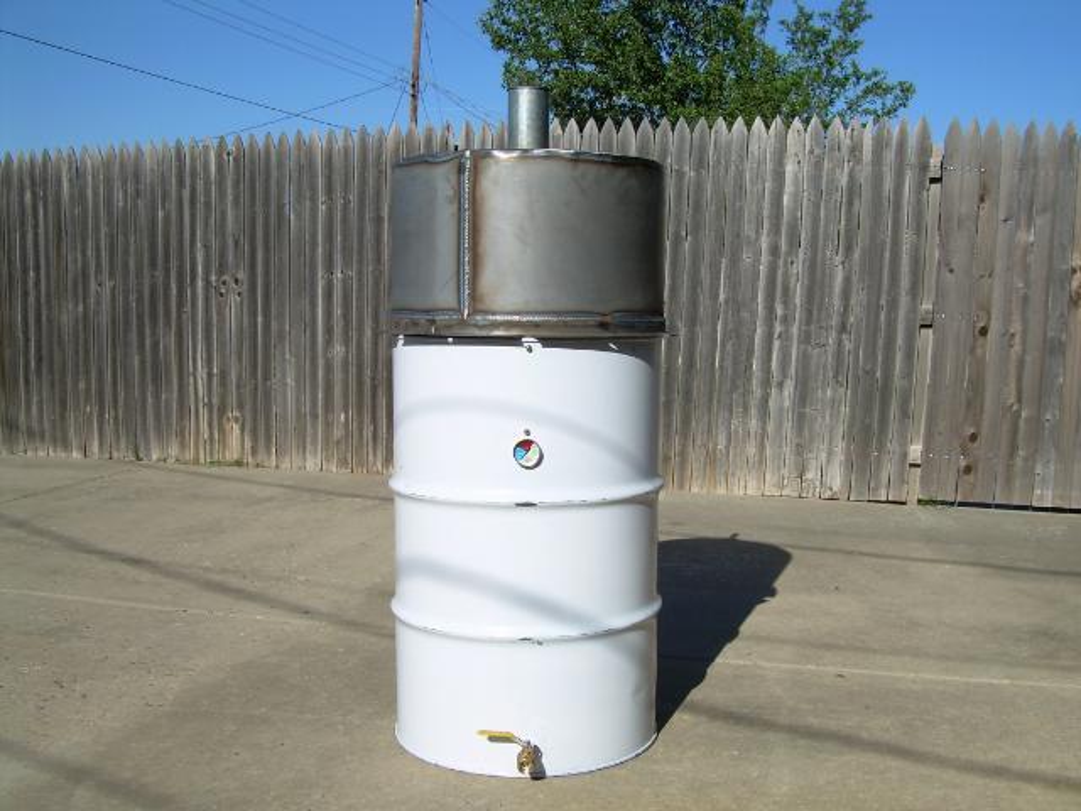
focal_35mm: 38
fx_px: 1187
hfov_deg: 49.0
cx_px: 540
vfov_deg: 37.7
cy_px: 406
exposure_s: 1/594
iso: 50
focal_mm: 6.3
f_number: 4.6
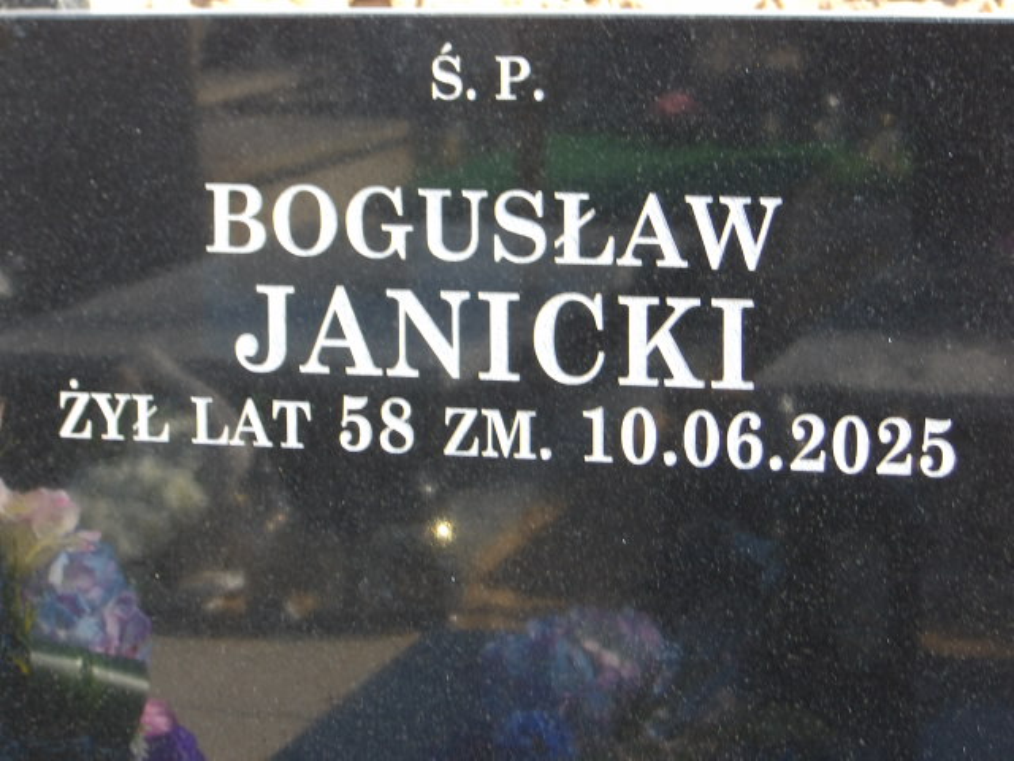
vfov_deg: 13.7
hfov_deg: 18.2
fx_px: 3164
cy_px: 380
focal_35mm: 108
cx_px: 507
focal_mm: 19.6
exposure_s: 1/78
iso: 100
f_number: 6.6
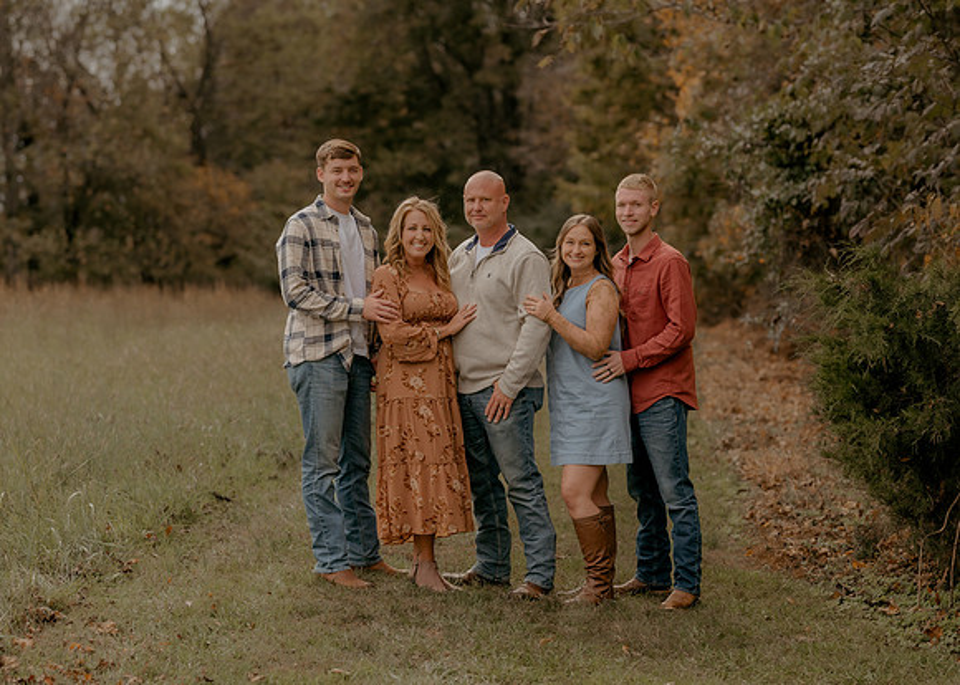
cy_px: 381
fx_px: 2716
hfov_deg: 20.0
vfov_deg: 14.4
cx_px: 424
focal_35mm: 100
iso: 125
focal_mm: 85
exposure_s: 1/800
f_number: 2.8
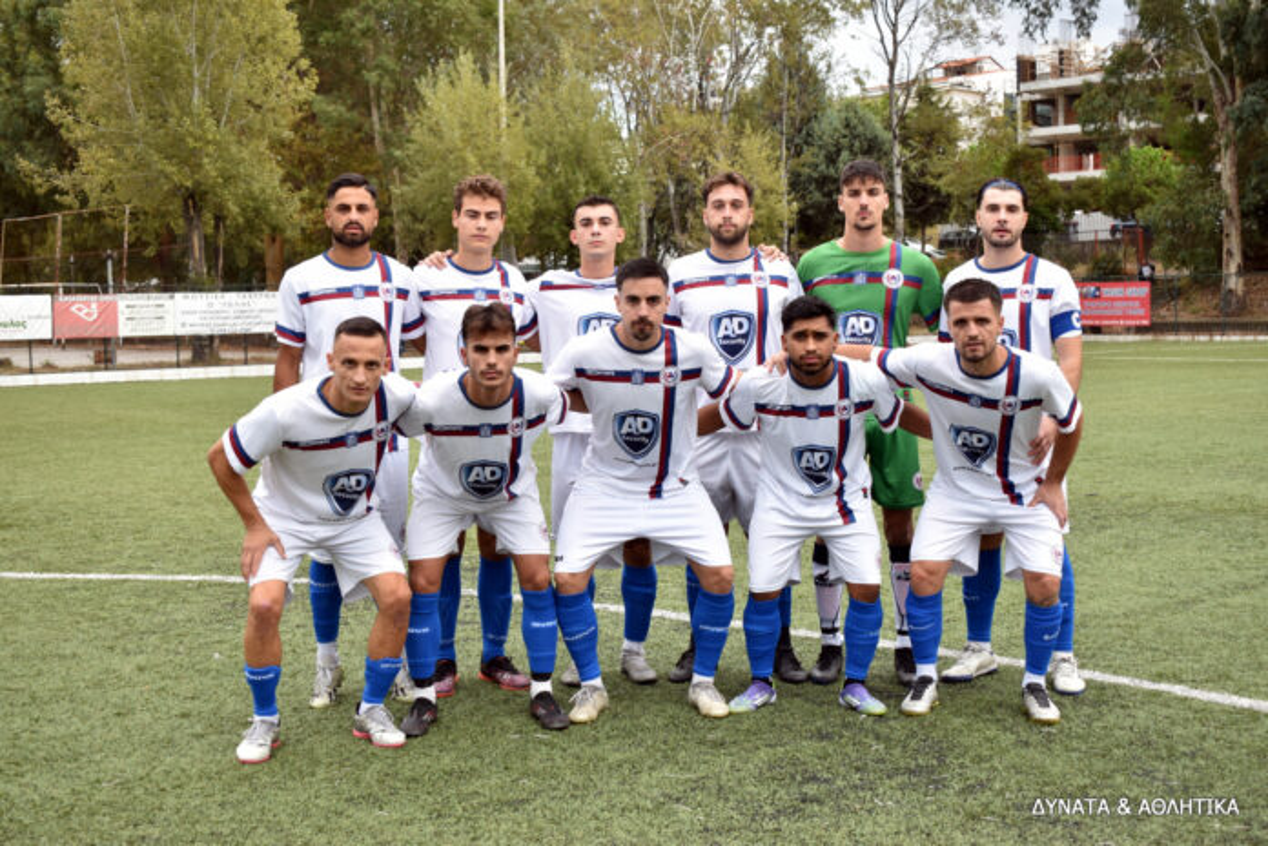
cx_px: 634
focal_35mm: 46
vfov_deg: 28.9
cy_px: 423
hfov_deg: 42.3
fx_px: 1638
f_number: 4.2
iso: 100
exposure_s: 1/100
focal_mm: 31
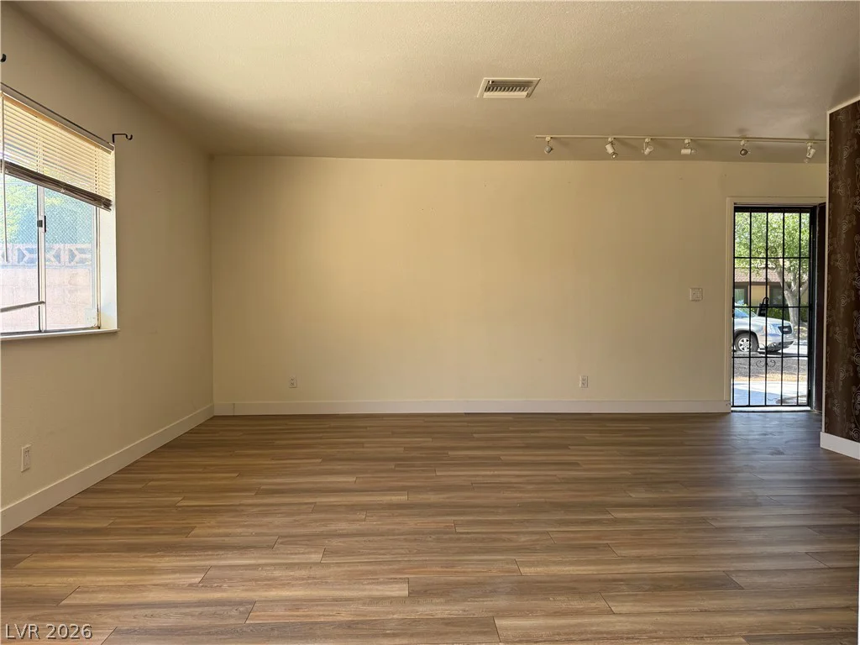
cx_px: 430
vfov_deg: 56.8
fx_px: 596
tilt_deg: -1.3
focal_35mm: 24
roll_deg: -0.5
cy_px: 322
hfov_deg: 71.6
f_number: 1.78
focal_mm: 6.76
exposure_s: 1/291
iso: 100
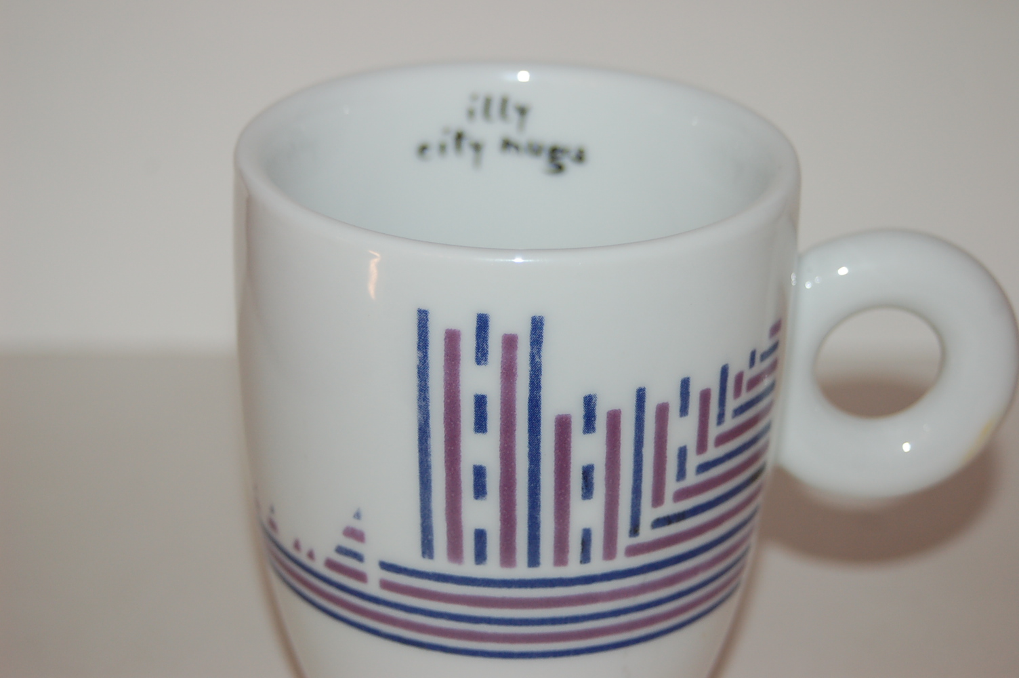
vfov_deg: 14.7
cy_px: 339
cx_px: 510
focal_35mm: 93
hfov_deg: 21.9
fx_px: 2630
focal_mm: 62
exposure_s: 1/60
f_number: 5.3
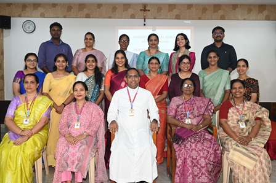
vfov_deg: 38.3
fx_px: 264
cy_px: 92
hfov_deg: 55.1
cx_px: 138
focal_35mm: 34
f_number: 7.1
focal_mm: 34.5
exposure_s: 1/60
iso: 1000
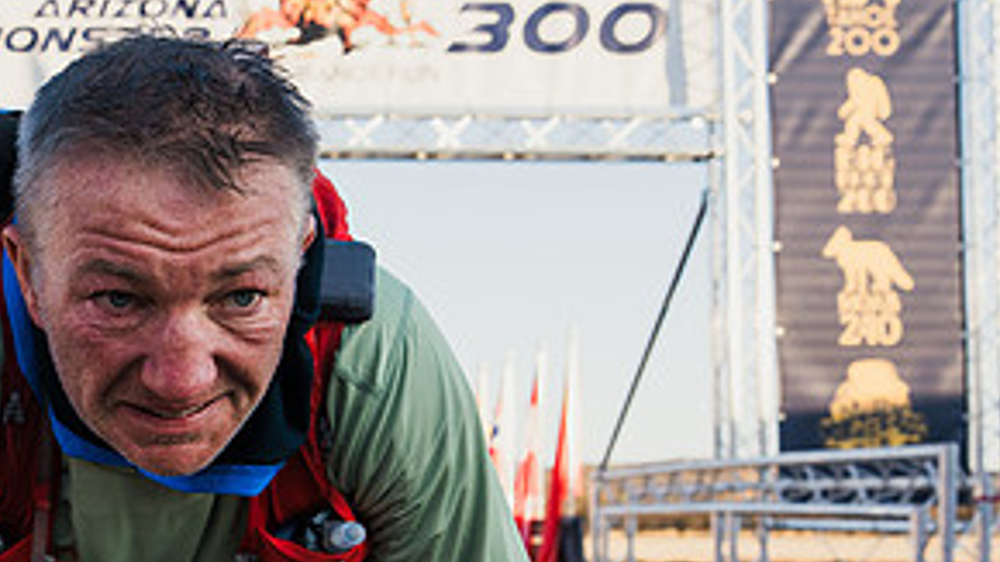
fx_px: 1617
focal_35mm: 61
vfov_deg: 19.5
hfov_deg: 32.3
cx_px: 56
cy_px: 449
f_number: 4
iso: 400
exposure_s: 1/1000
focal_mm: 24
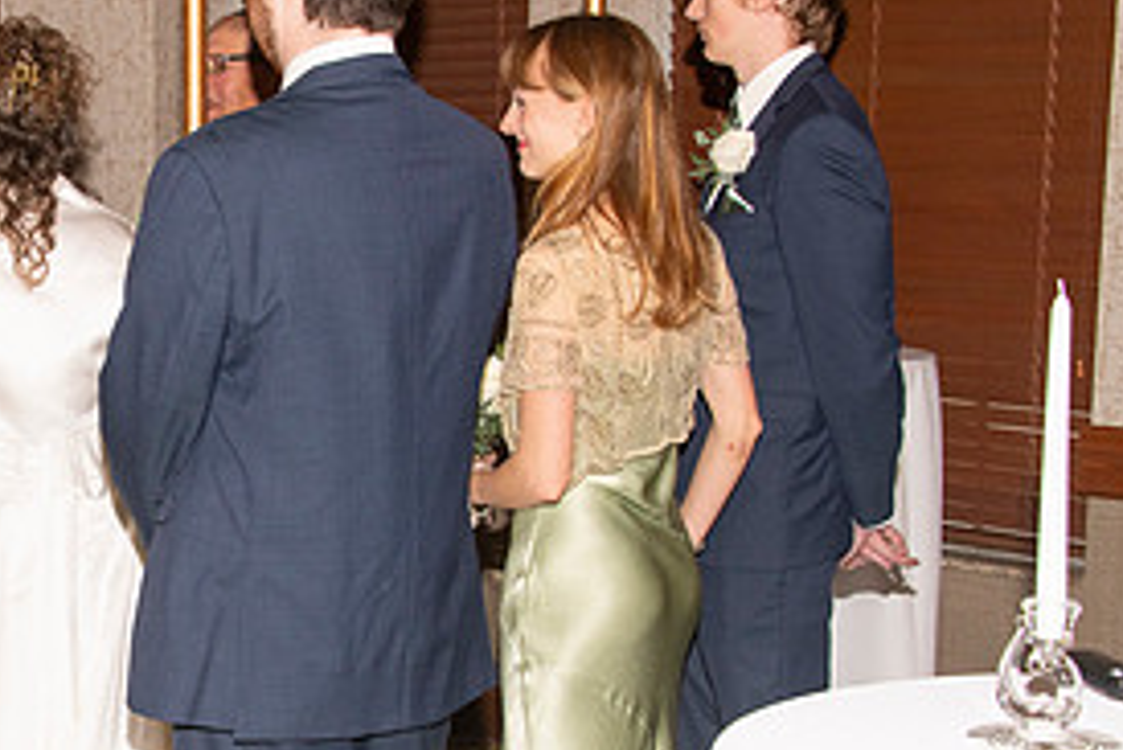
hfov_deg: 22.3
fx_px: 2778
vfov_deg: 15.4
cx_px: 107
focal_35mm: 89
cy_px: 482
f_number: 10
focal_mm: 42
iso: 1000
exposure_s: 1/160
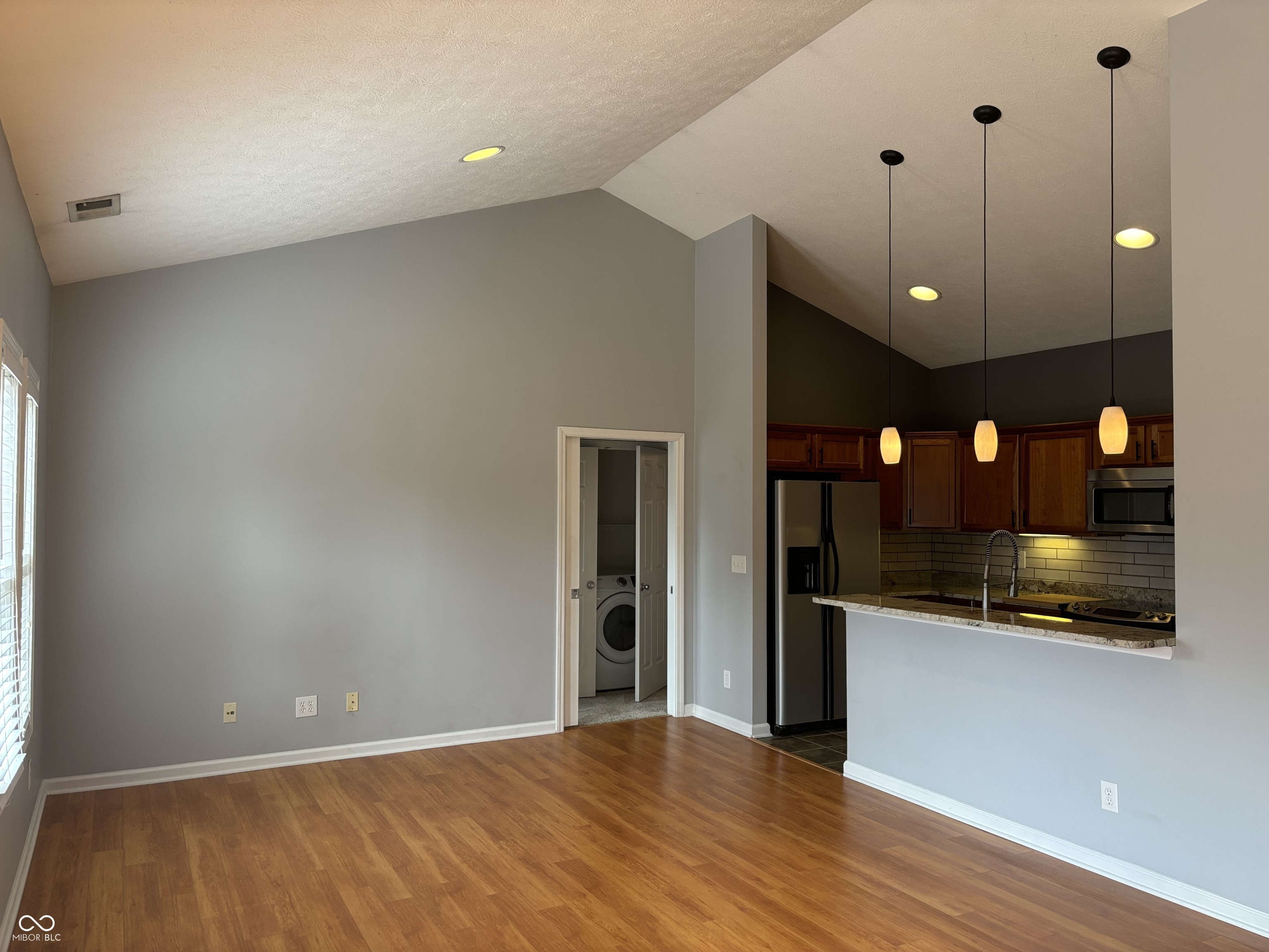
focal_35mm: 26
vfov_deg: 53.1
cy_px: 476
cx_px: 634
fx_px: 953
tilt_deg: +1.5
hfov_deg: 67.3
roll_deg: -0.2
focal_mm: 5.96
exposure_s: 1/120
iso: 80
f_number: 1.6
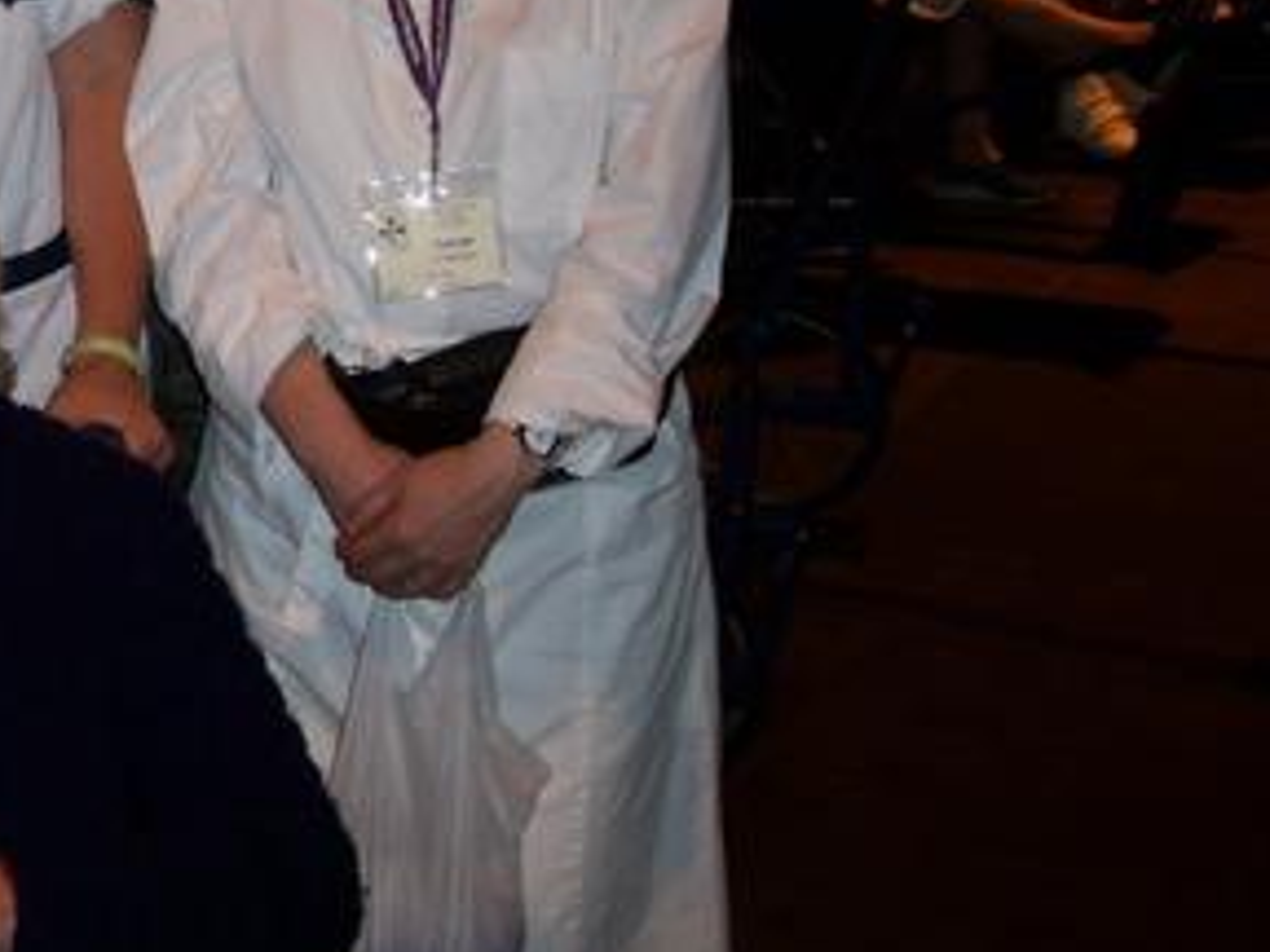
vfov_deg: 16.0
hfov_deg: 20.7
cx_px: -132
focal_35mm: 90
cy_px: -90
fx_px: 3302
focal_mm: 7.9
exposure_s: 1/60
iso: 64
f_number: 3.4
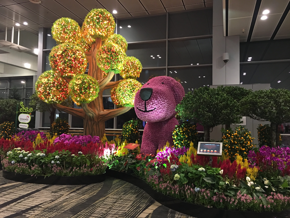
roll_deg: -1.1
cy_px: 109
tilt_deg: +3.1
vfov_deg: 48.2
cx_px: 145
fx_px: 243
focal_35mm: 29
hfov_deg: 61.7
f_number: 2.2
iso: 80
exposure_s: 1/10
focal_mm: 4.15
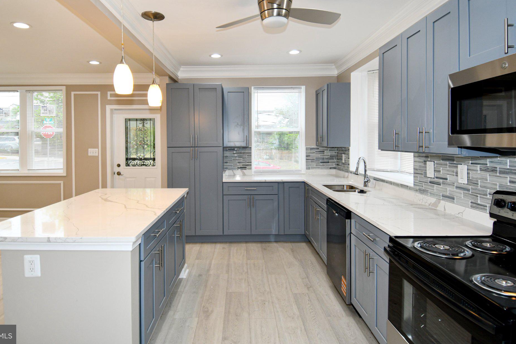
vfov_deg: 61.8
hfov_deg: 83.9
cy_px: 154
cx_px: 241
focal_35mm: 20
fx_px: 287
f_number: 4
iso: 200
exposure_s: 1/60
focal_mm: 12
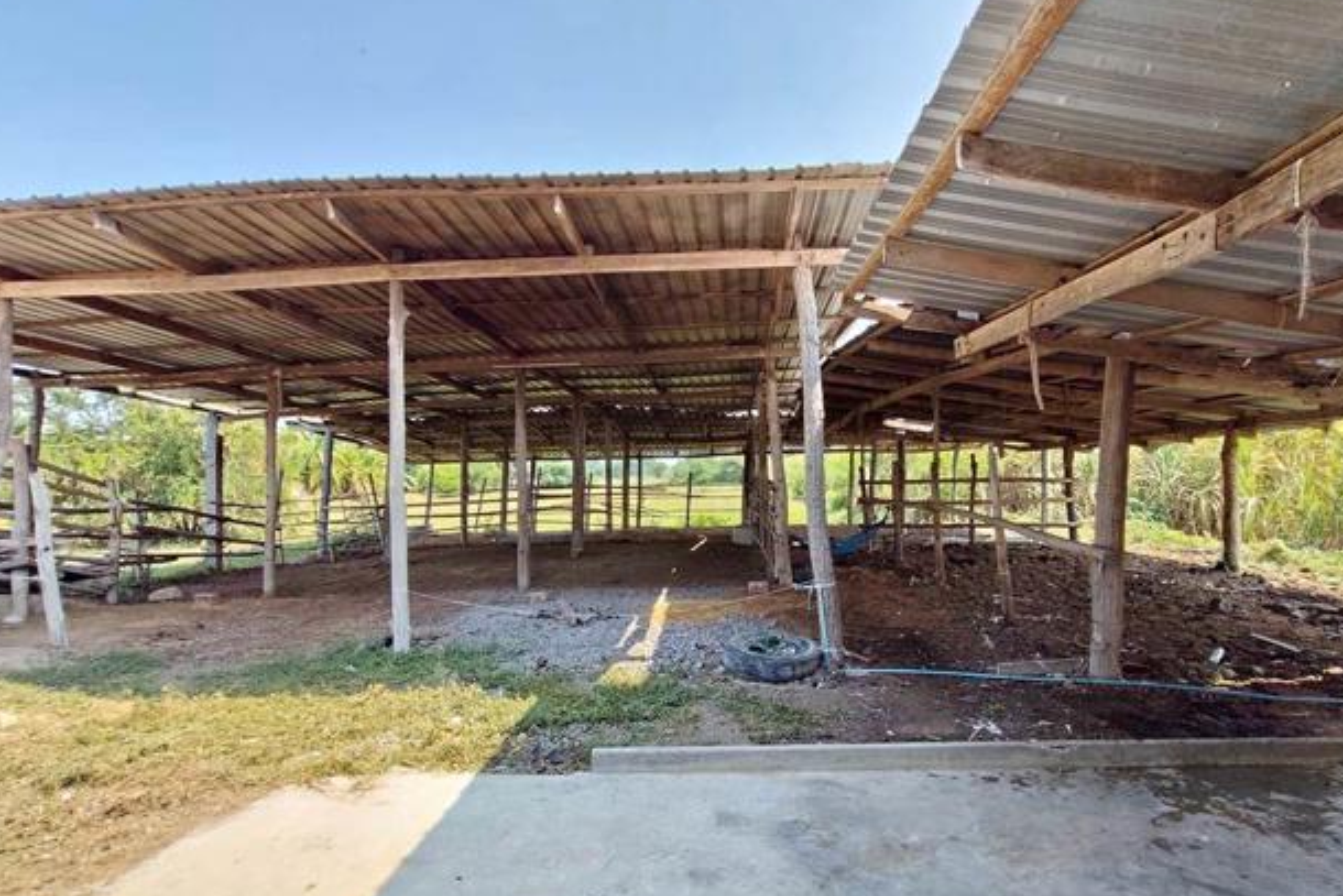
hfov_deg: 89.9
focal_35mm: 18
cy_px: 514
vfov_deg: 67.1
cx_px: 711
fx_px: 672
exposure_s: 1/612
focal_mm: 1.67
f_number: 2.2
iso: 50
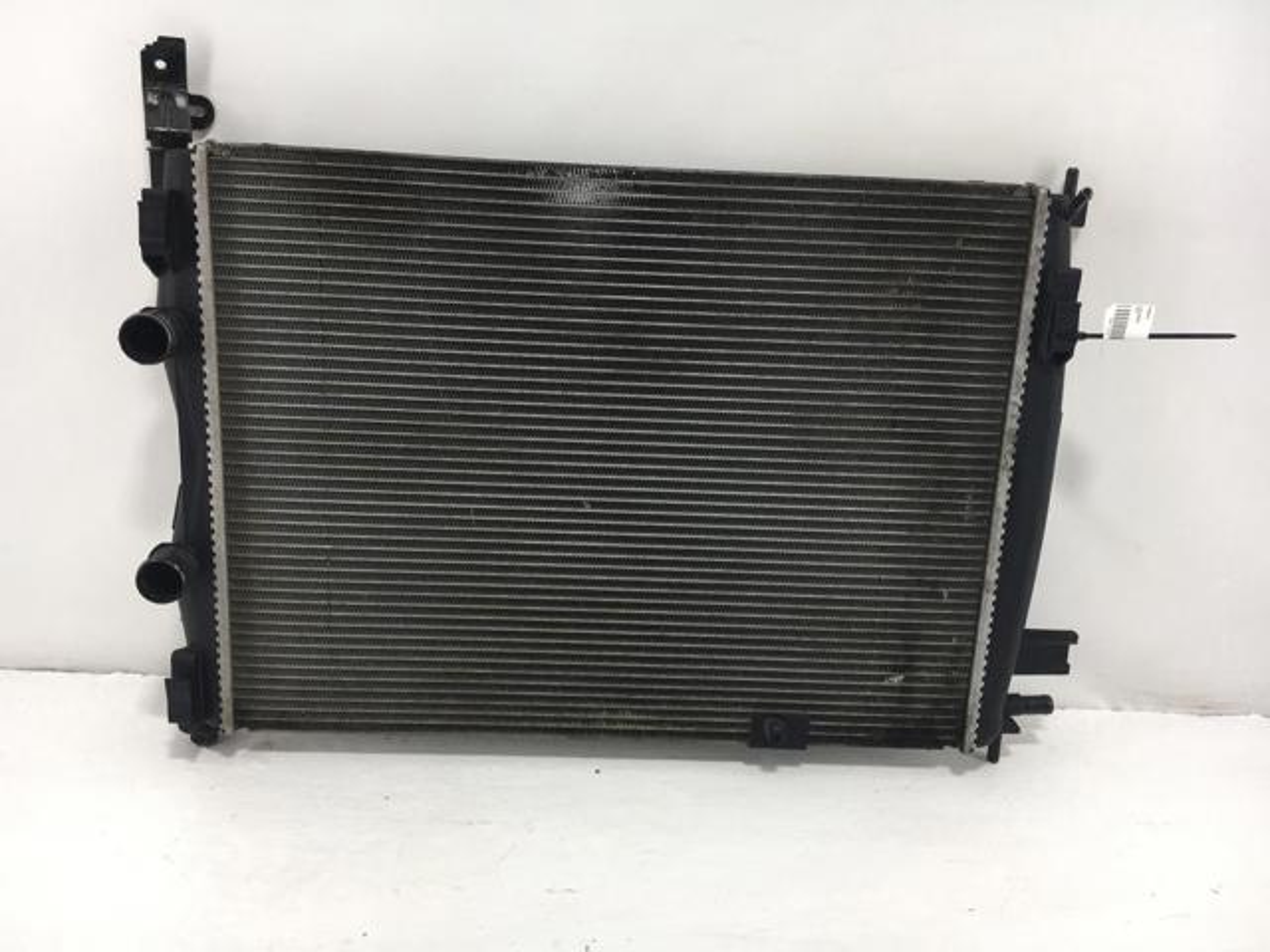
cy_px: 476
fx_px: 1064
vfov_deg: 48.2
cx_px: 635
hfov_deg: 61.7
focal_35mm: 29
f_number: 2.2
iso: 25
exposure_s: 1/229
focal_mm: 4.15
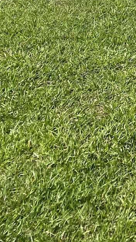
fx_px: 673
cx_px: 335
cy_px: -186
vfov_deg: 17.0
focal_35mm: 105
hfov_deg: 10.0
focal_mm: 4.25
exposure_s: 1/3731
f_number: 1.8
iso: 32
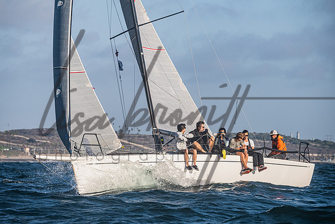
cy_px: 104
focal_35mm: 250
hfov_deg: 8.2
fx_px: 2323
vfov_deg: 5.5
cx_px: 162
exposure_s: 1/3200
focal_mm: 220
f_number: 6.3
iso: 400
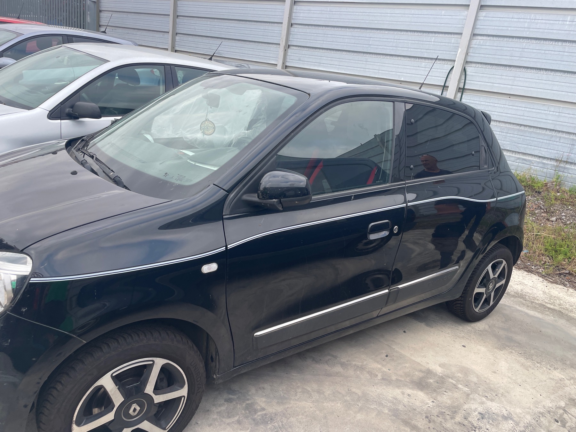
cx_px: 288
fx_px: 433
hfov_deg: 67.3
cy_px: 216
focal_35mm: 26
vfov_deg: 53.1
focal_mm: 4.2
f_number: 1.6
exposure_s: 1/506
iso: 32
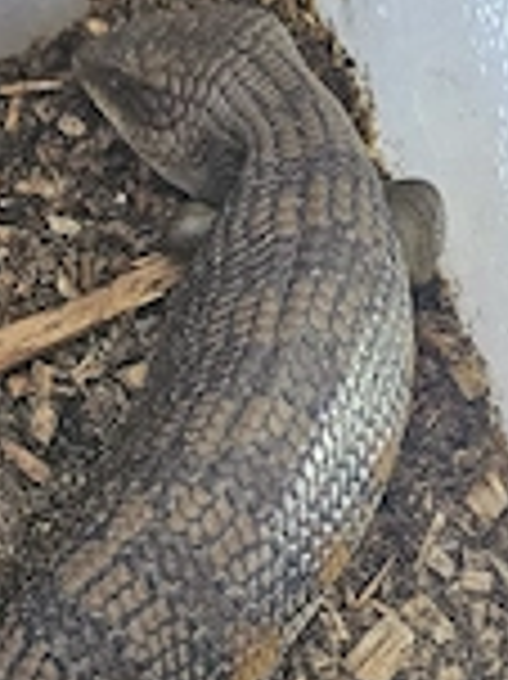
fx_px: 1195
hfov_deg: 23.9
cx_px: 162
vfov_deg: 31.3
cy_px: 482
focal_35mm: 61
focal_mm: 6.3
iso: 640
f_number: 1.7
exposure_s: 1/54.3
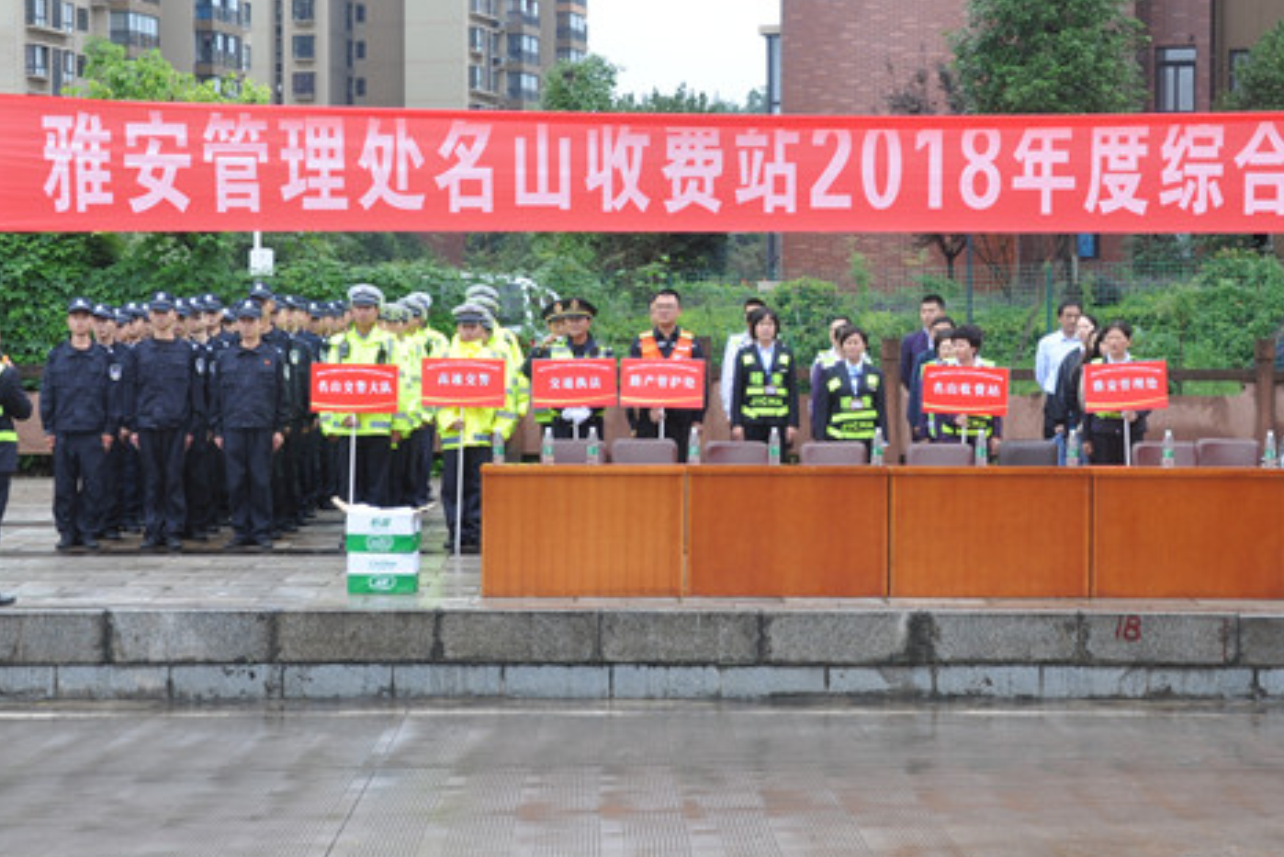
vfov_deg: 17.3
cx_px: 774
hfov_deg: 25.7
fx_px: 2809
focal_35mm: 79
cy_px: 344
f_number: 10
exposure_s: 1/100
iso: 200
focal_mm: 35
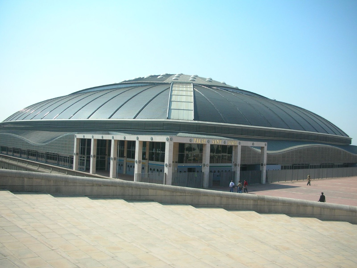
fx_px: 361
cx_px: 178
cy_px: 134
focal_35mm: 35
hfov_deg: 52.6
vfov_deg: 40.7
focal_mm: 5.8
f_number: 8.5
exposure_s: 1/120
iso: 71
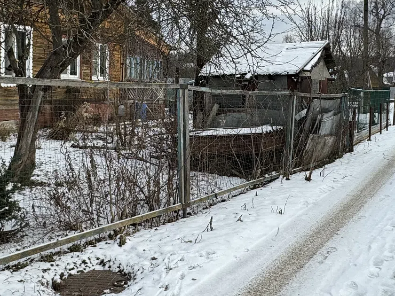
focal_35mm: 40
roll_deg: -0.7
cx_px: 194
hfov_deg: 46.8
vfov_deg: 35.9
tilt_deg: -5.4
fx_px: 456
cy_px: 125
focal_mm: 2.22
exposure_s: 1/425
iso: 40
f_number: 2.2
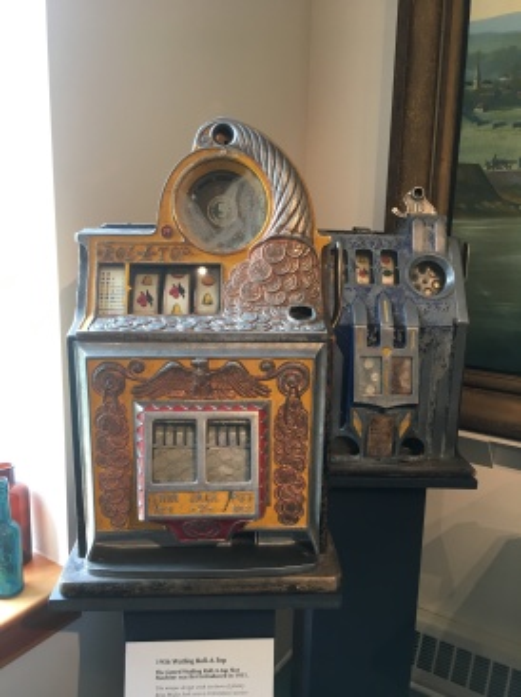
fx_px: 583
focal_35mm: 29
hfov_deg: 48.2
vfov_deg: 61.7
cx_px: 260
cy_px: 348
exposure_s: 1/30
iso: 50
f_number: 2.2
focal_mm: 4.15
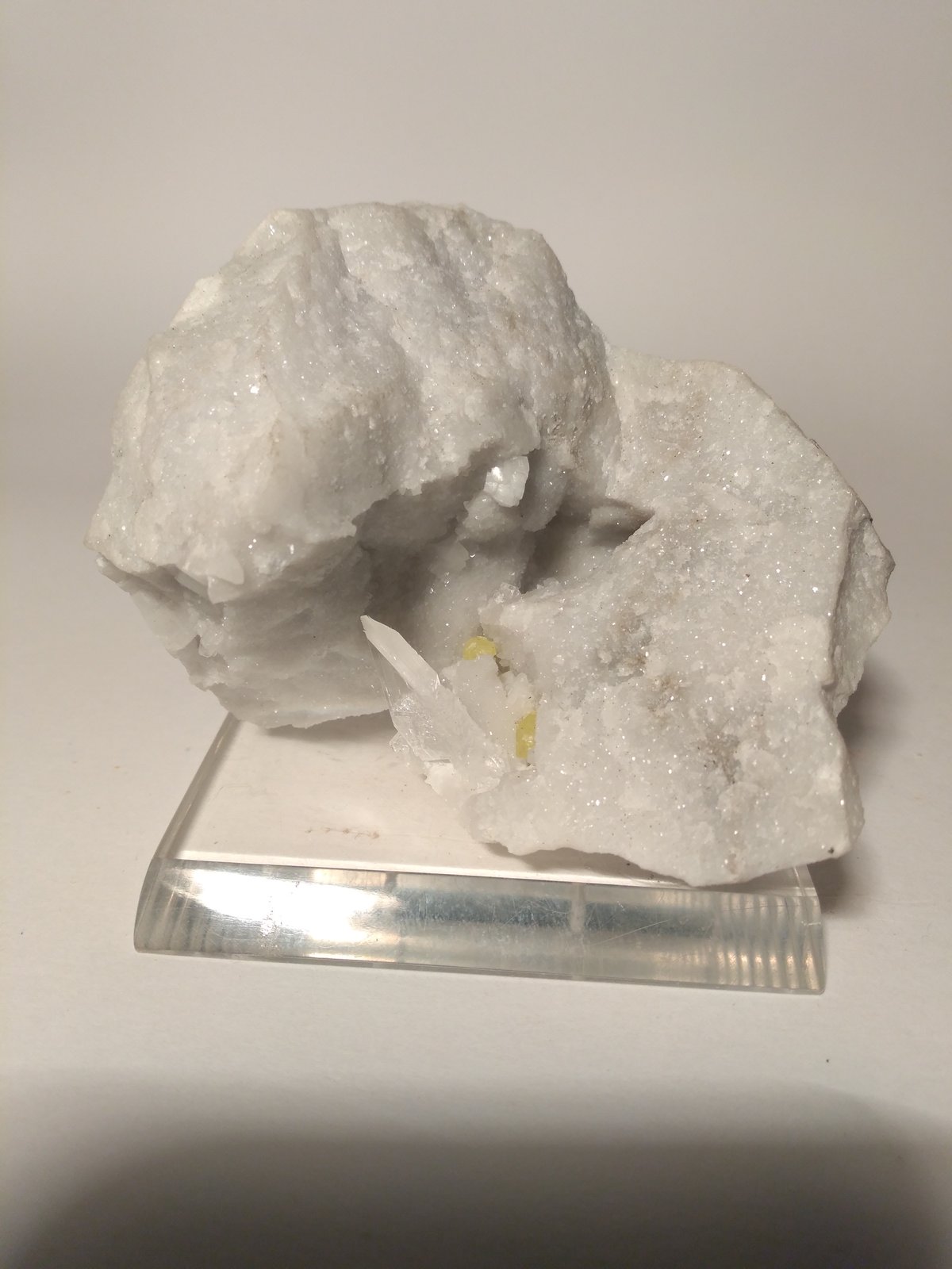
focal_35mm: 26
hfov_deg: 53.1
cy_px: 634
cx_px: 476
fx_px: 953
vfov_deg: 67.3
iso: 127
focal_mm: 3.54
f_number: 2
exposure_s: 1/100
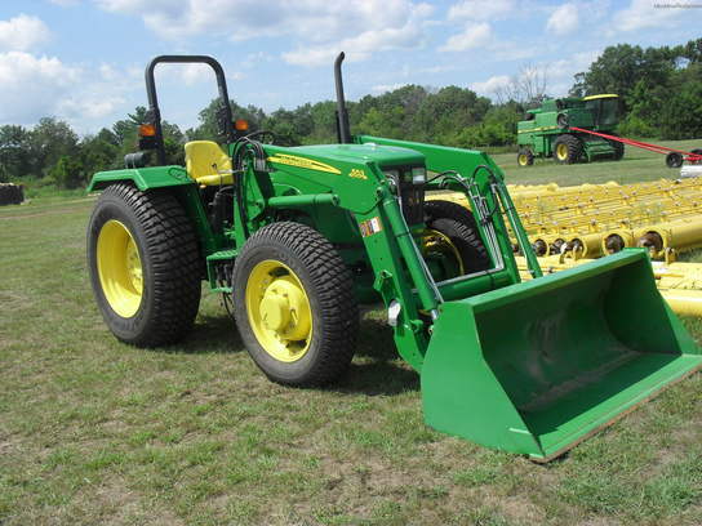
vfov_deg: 40.7
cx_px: 351
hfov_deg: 52.6
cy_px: 263
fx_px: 710
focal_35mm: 35
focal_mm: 6.3
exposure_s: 1/180
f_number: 8.4
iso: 100
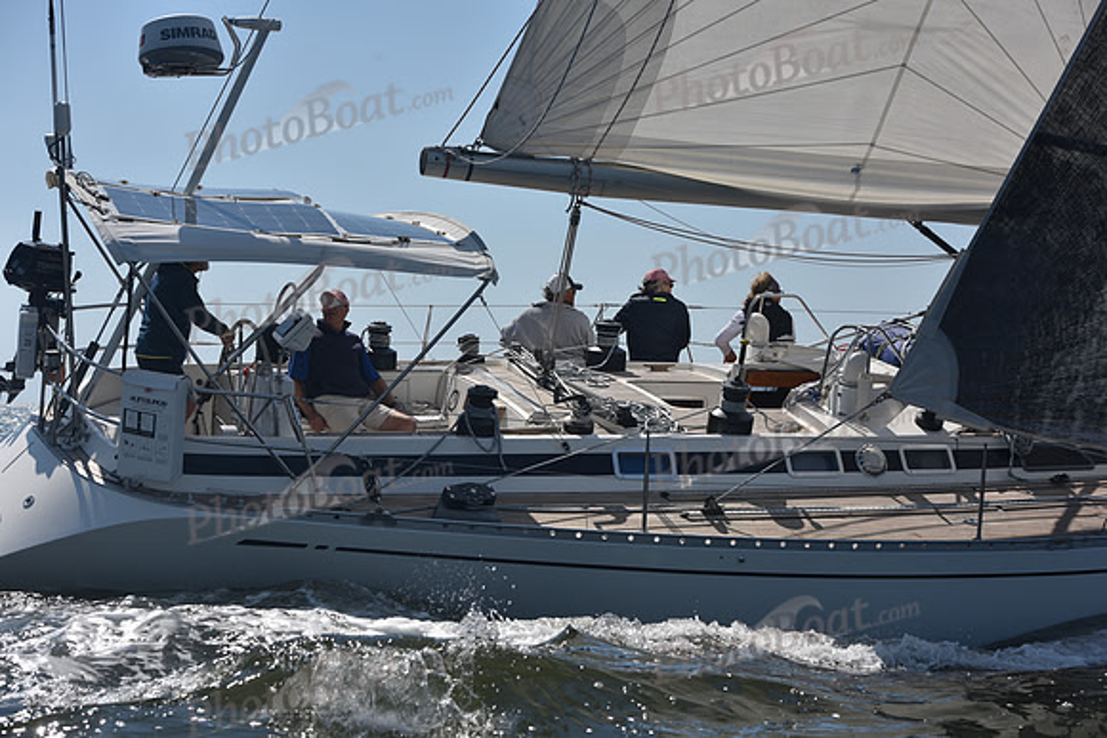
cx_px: 554
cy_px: 369
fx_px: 2153
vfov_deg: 19.5
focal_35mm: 70
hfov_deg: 28.8
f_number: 7.1
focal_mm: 70
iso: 250
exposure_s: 1/1000
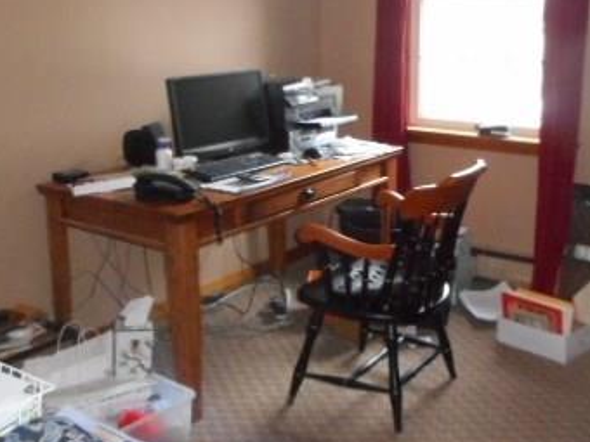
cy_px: 187
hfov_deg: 40.3
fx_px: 801
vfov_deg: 30.8
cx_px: 352
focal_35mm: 47
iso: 800
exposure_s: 1/25
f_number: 3.7
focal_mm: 4.5
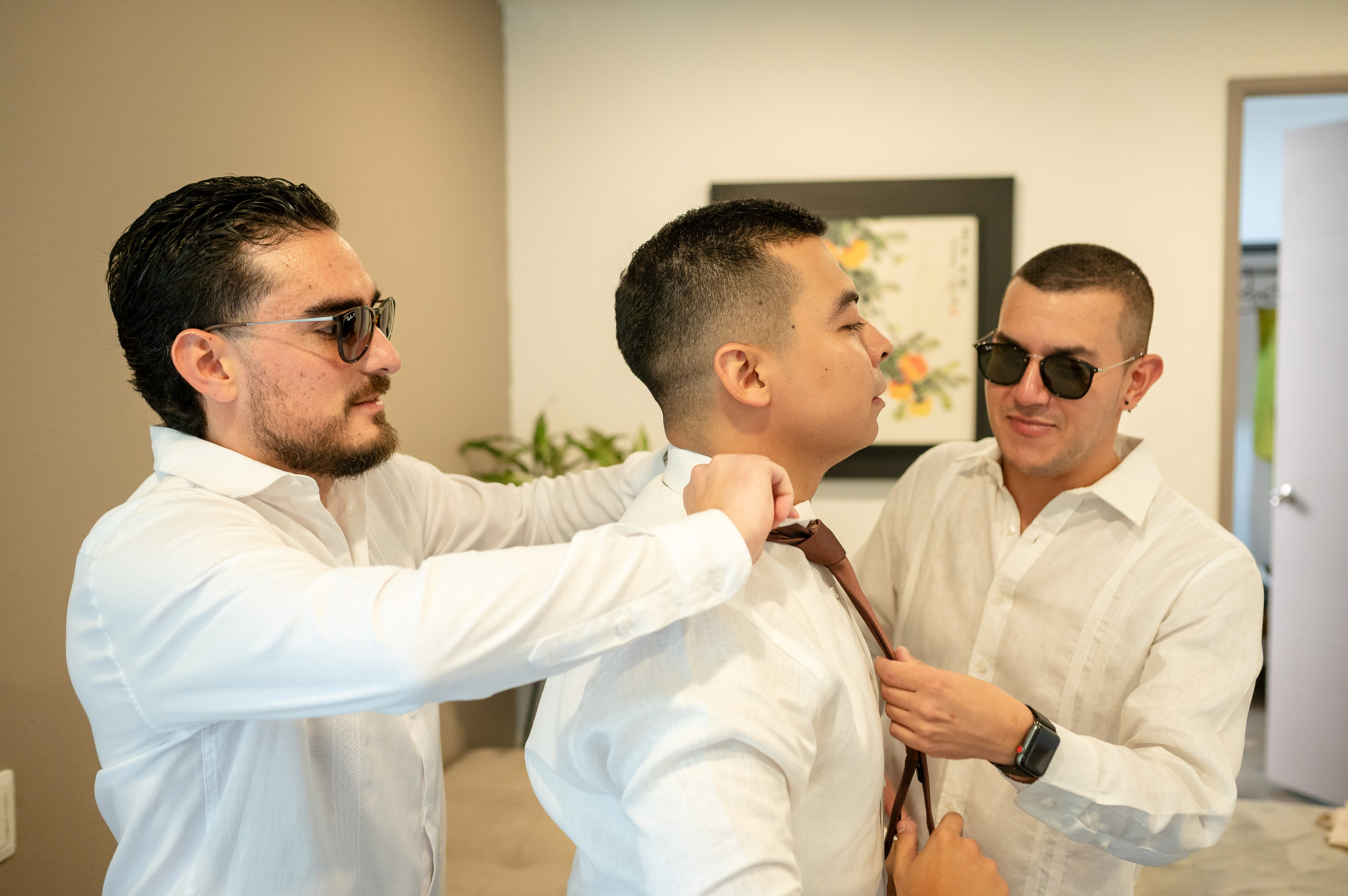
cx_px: 674
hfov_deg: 53.8
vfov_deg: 37.3
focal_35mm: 35
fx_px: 1328
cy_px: 448
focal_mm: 35
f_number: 3.2
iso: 1600
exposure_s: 1/125
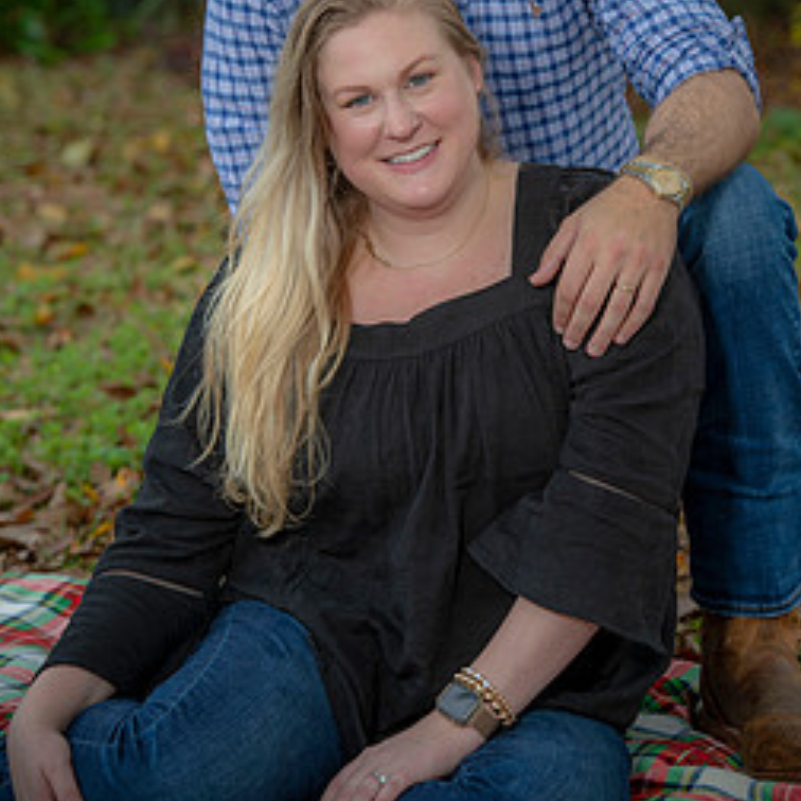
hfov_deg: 9.5
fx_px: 4843
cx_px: 459
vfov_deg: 9.4
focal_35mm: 185
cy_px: 188
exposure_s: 1/200
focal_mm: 122
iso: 160
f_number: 5
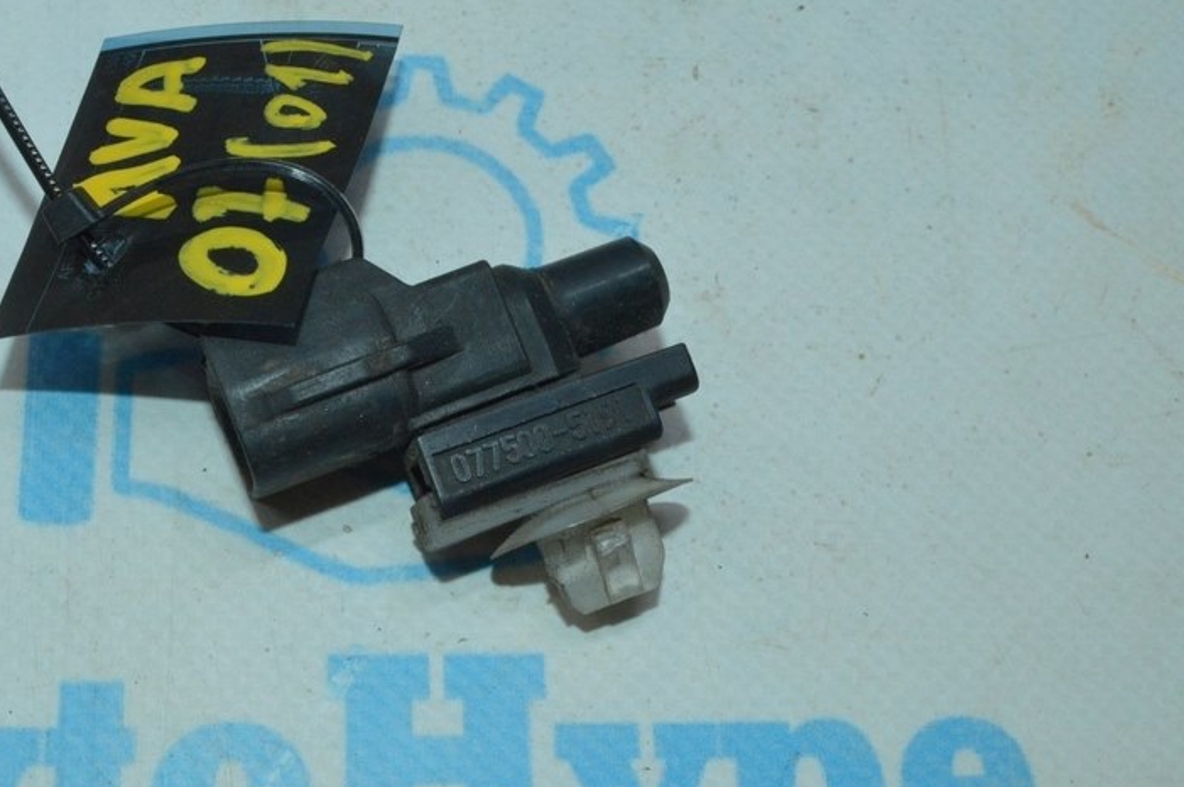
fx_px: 1873
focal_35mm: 57
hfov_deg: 34.9
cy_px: 489
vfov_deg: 23.7
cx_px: 463
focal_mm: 26
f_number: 16
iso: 2200
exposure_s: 1/125
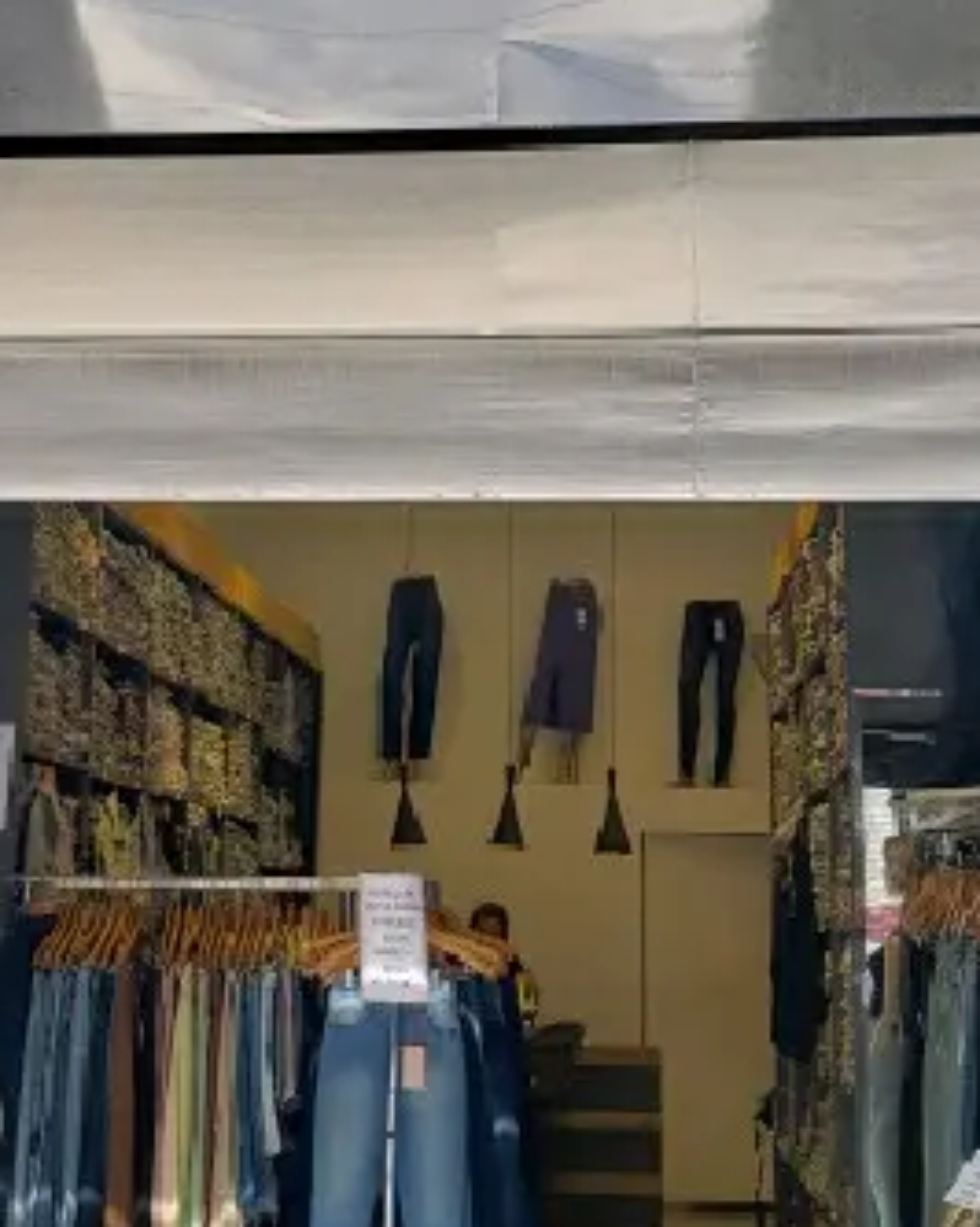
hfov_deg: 24.9
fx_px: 2214
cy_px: 350
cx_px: 398
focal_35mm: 61
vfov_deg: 30.6
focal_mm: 4.3
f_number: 2.4
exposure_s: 1/156
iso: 50
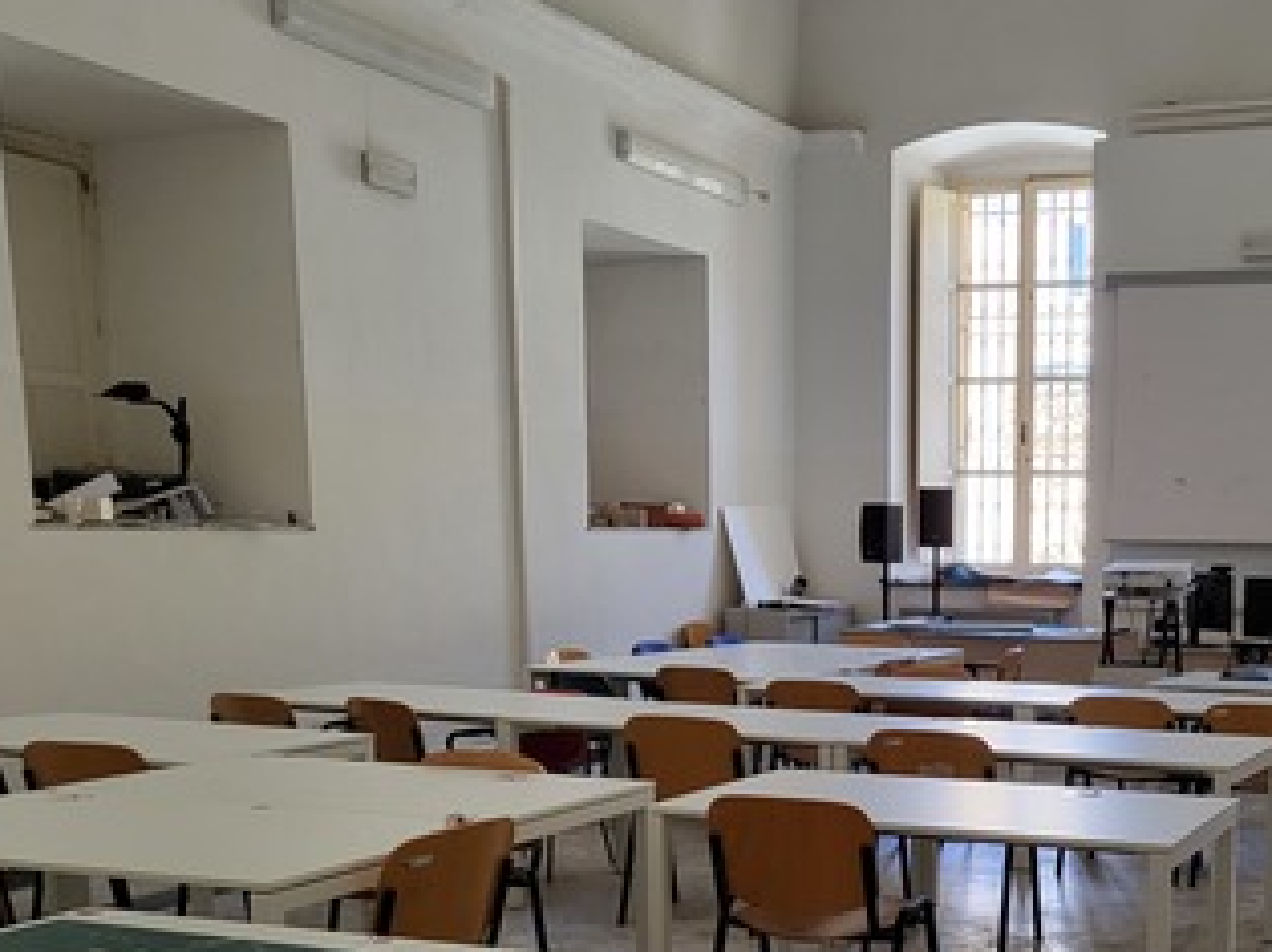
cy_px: 826
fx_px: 1689
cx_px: 986
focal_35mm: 46
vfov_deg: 30.3
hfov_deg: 39.9
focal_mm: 4.25
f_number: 1.8
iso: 125
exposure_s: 1/100
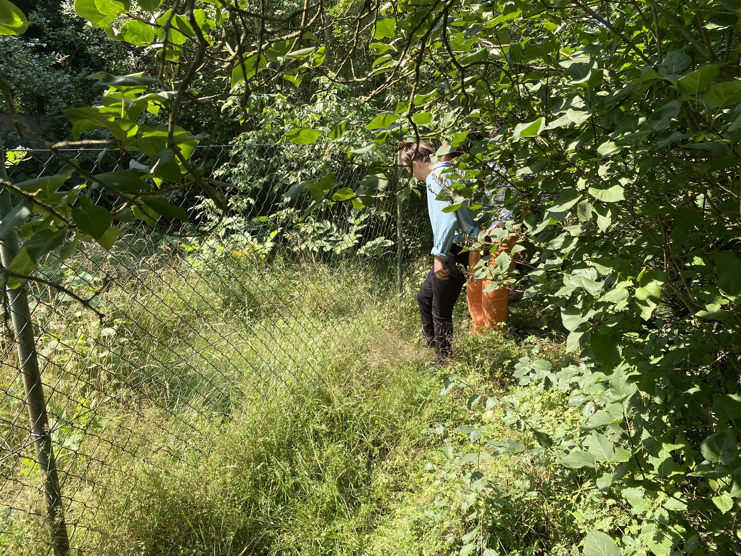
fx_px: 557
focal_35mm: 26
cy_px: 278
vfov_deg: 53.1
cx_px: 370
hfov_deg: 67.3
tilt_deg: -16.7
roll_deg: -1.4
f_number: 1.8
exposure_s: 1/662
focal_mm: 4.25
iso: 32
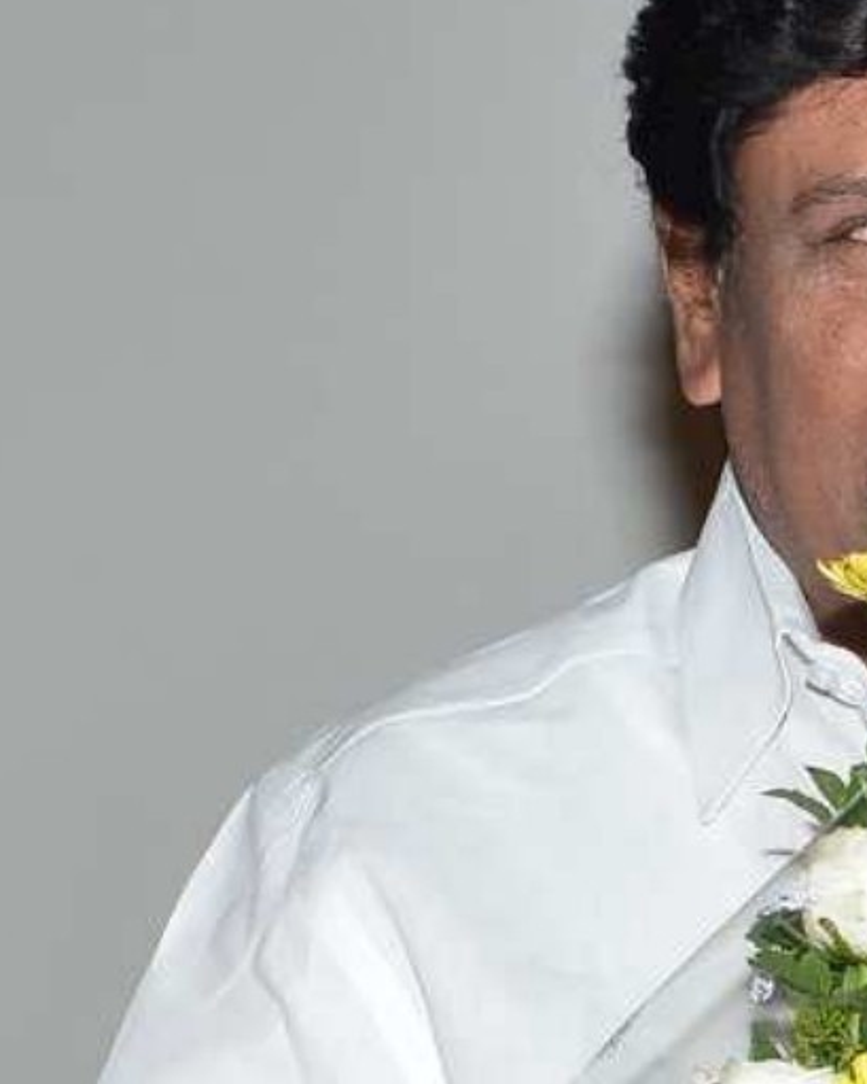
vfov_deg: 7.7
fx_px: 7984
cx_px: 242
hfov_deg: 6.2
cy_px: 1165
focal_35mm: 249
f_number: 7.1
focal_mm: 40
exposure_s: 1/125
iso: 320
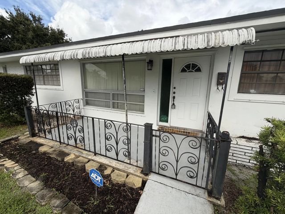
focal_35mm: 14
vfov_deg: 85.7
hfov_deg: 102.1
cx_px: 142
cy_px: 107
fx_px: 115
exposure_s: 1/770
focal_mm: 2.22
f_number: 2.2
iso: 40
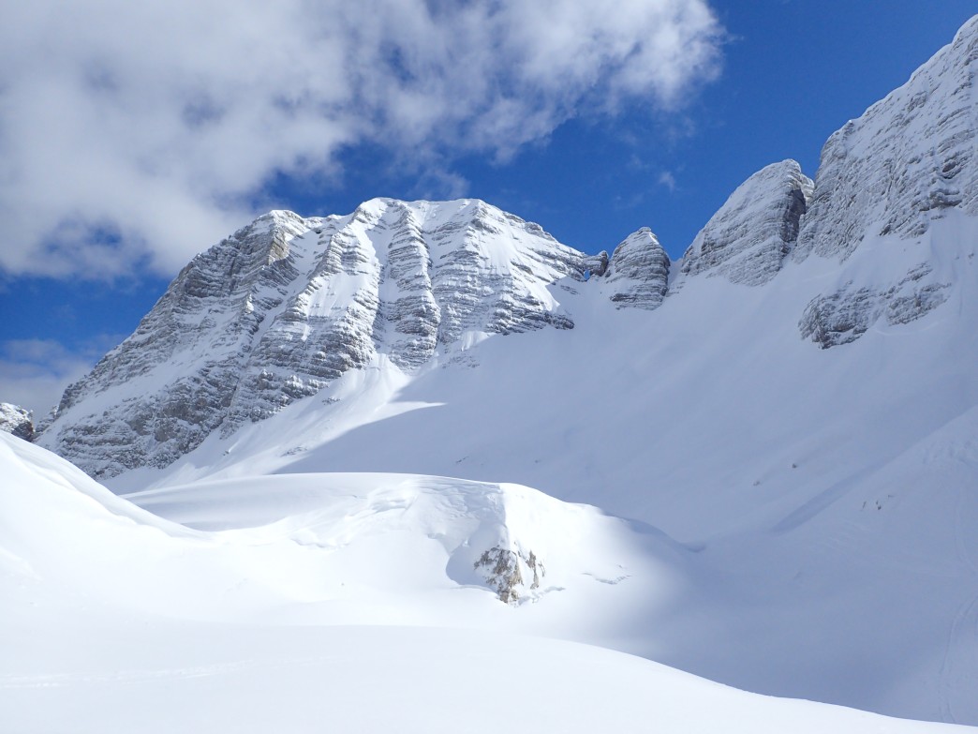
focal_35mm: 25
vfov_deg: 54.9
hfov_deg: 69.4
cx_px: 489
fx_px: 706
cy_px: 367
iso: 200
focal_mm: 4.5
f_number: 8
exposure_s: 1/800
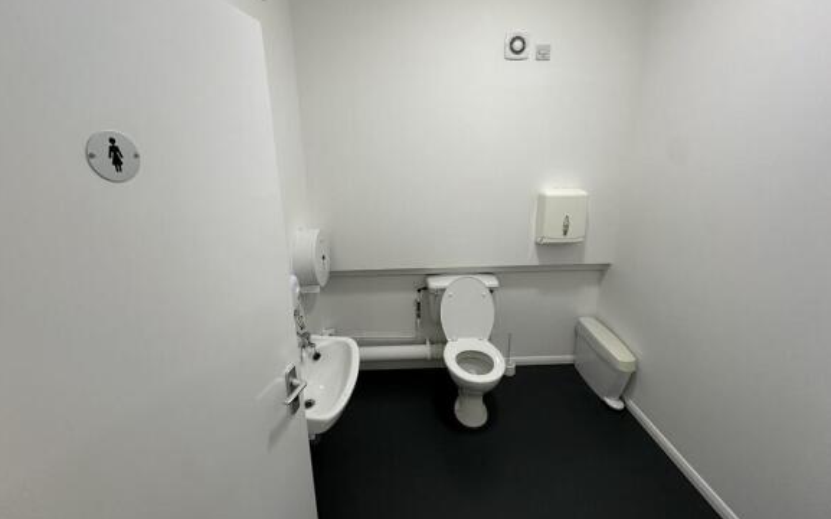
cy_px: 239
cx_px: 417
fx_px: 340
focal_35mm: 15
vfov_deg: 74.6
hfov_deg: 101.5
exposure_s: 1/100
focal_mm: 2.22
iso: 160
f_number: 2.2
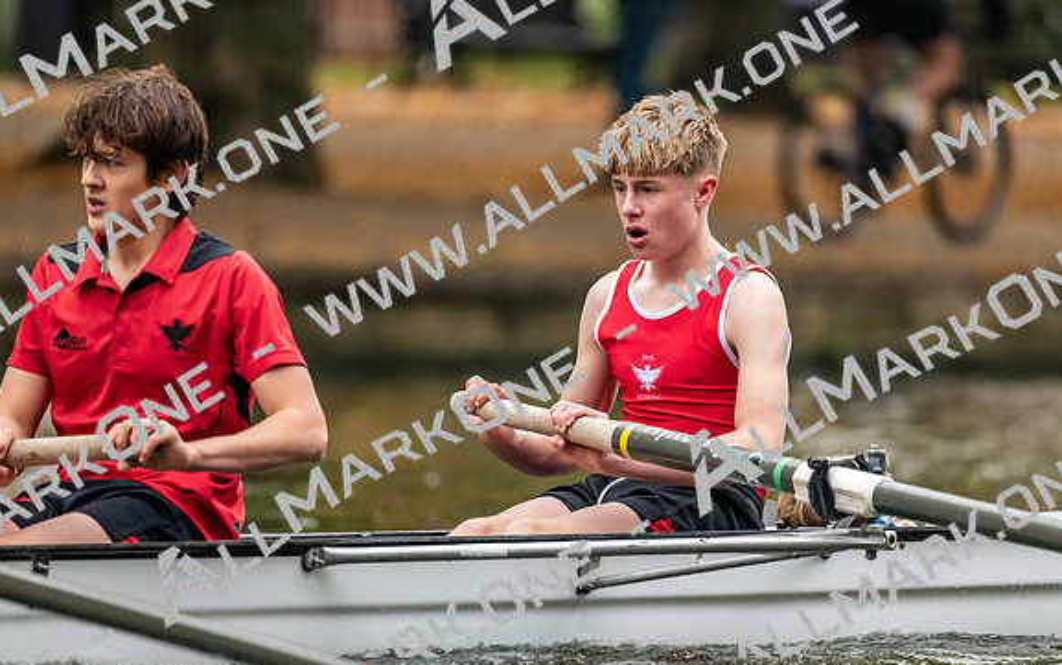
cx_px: 532
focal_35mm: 410
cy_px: 342
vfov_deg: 3.2
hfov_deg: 5.1
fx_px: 11870
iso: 5000
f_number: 4.5
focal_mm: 400
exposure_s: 1/2000
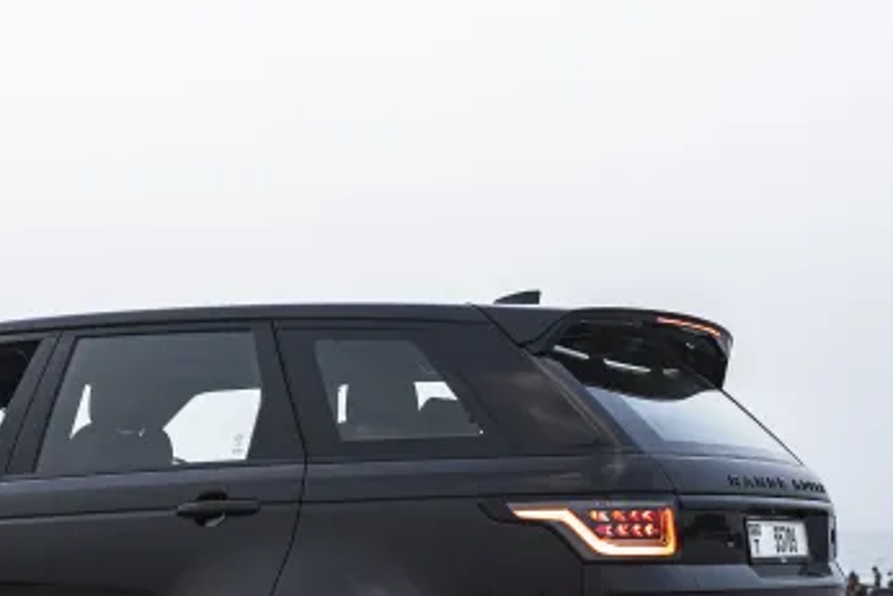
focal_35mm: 81
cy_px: 338
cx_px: 271
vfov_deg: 16.9
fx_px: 2010
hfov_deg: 24.9
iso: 320
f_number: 2.8
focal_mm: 35
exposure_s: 1/250
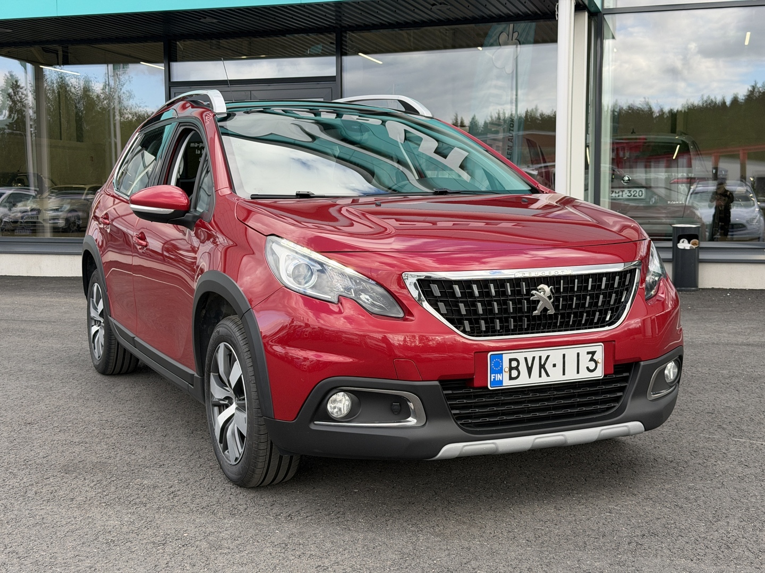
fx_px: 1061
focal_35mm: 48
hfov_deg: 39.7
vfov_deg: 30.3
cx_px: 382
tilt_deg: -4.8
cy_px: 286
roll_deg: +0.0
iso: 80
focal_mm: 6.76
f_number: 1.78
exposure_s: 1/875
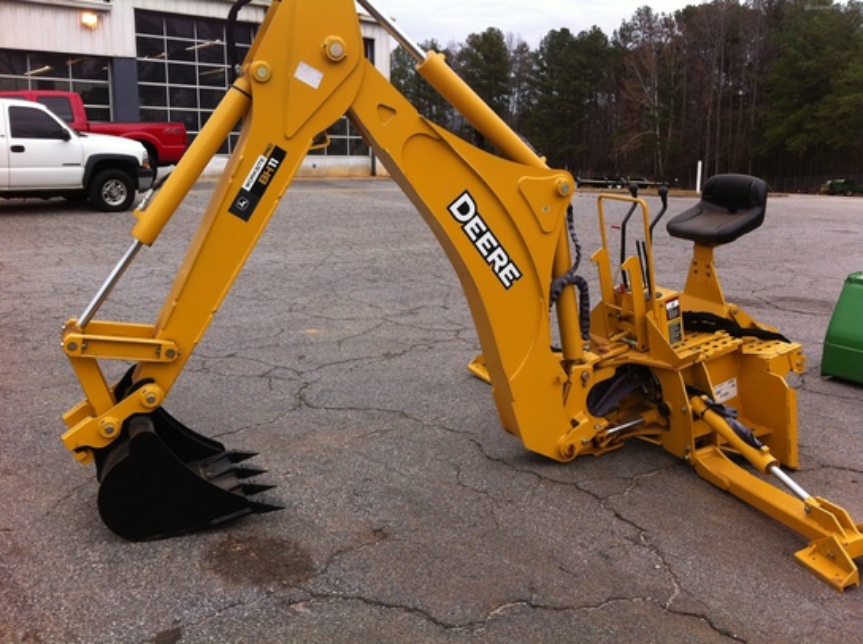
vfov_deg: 40.6
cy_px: 322
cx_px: 432
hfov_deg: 52.7
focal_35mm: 35
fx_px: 871
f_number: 2.8
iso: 80
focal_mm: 3.85
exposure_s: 1/305
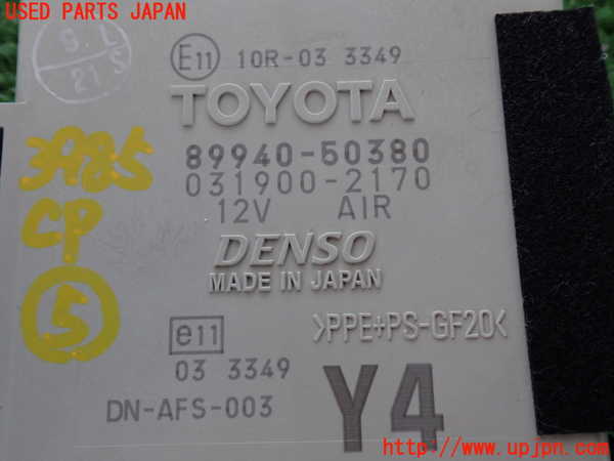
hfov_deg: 49.0
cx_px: 307
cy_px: 230
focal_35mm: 38
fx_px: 674
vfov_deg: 37.7
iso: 250
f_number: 2.7
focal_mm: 6.83
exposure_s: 1/40
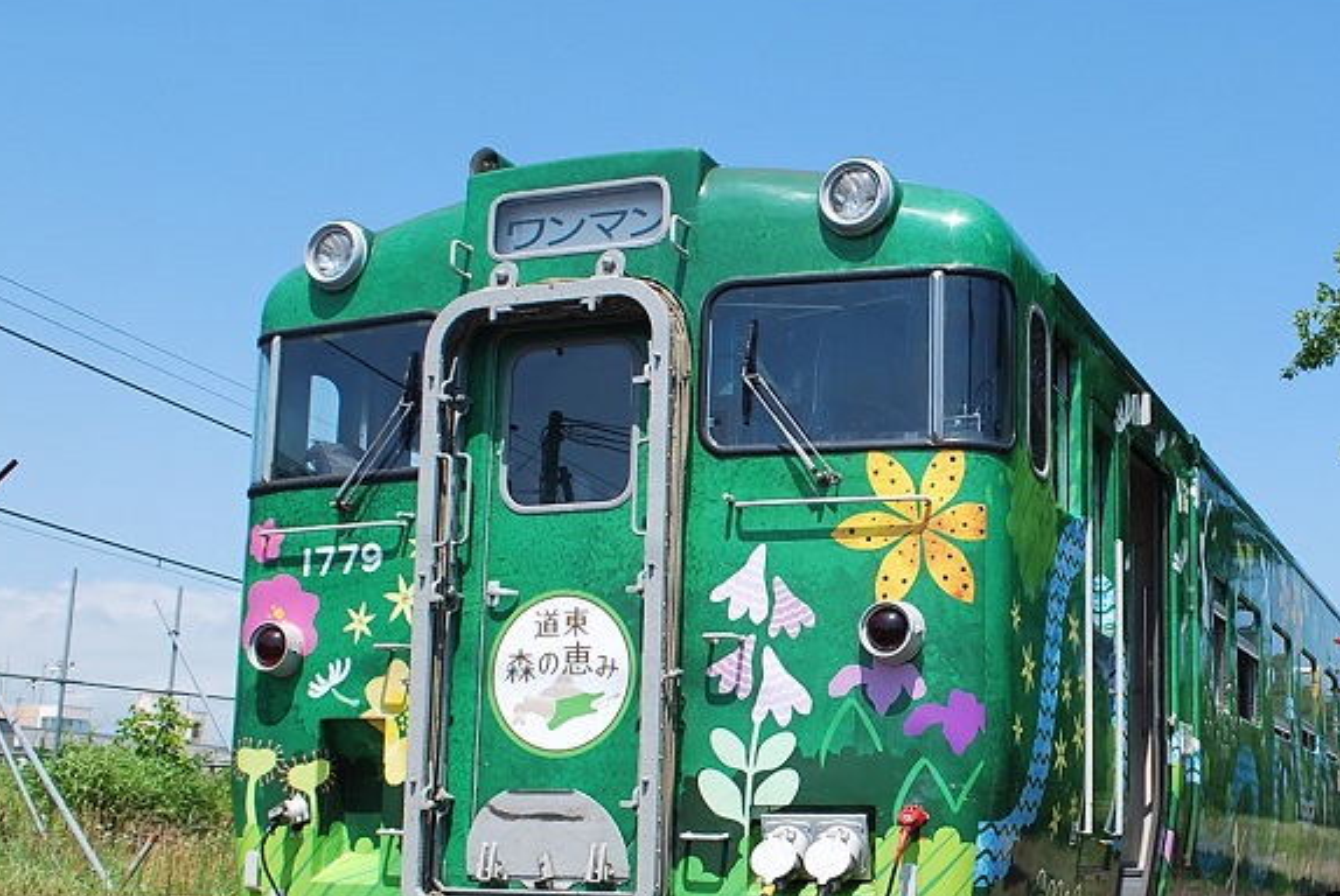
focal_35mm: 47
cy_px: 578
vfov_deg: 28.6
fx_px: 1751
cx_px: 913
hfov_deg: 41.2
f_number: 8
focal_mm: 18
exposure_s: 1/250
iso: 100
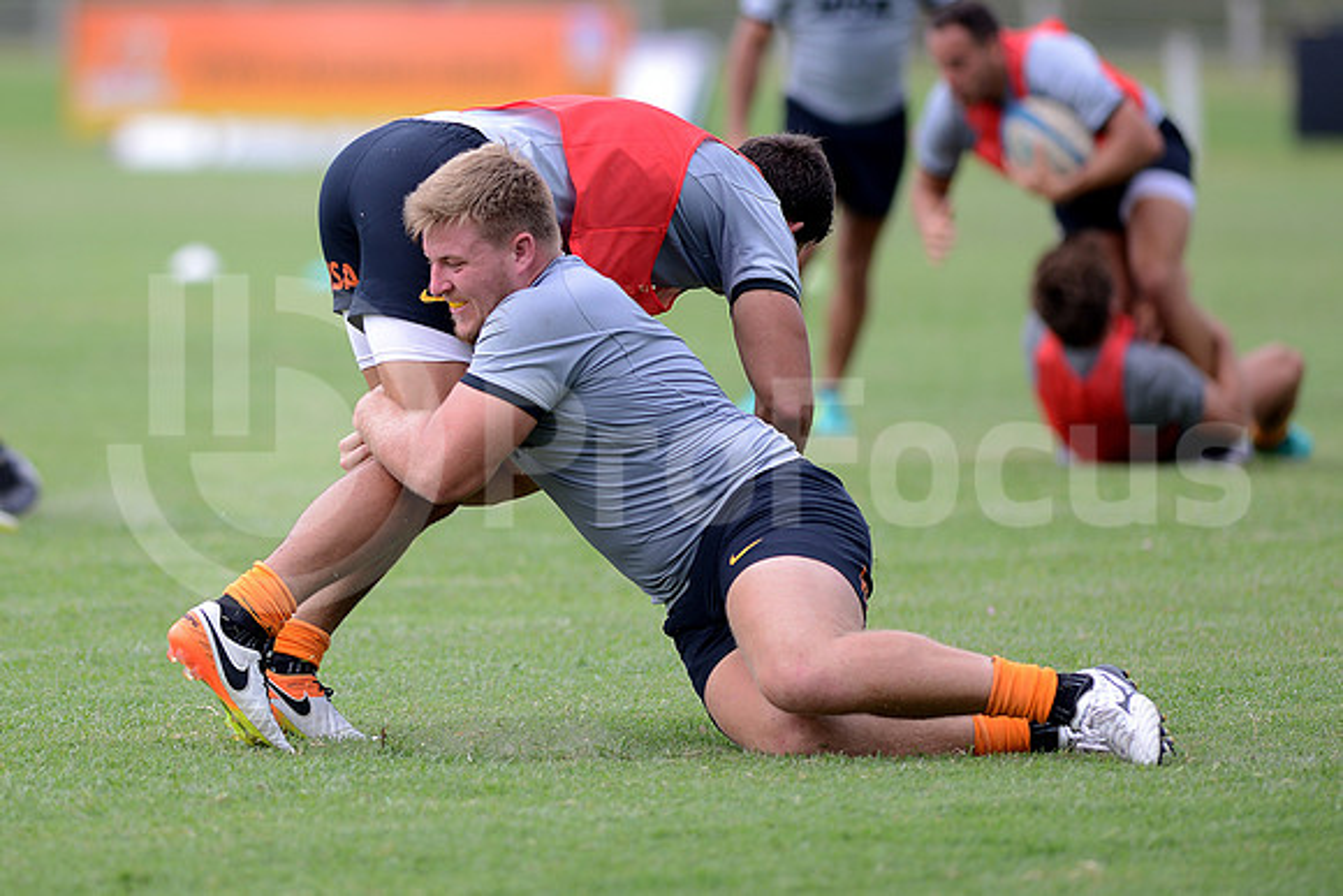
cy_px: 448
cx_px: 672
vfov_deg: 4.6
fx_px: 11194
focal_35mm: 300
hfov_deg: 6.9
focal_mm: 300
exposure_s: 1/800
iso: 200
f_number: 2.8
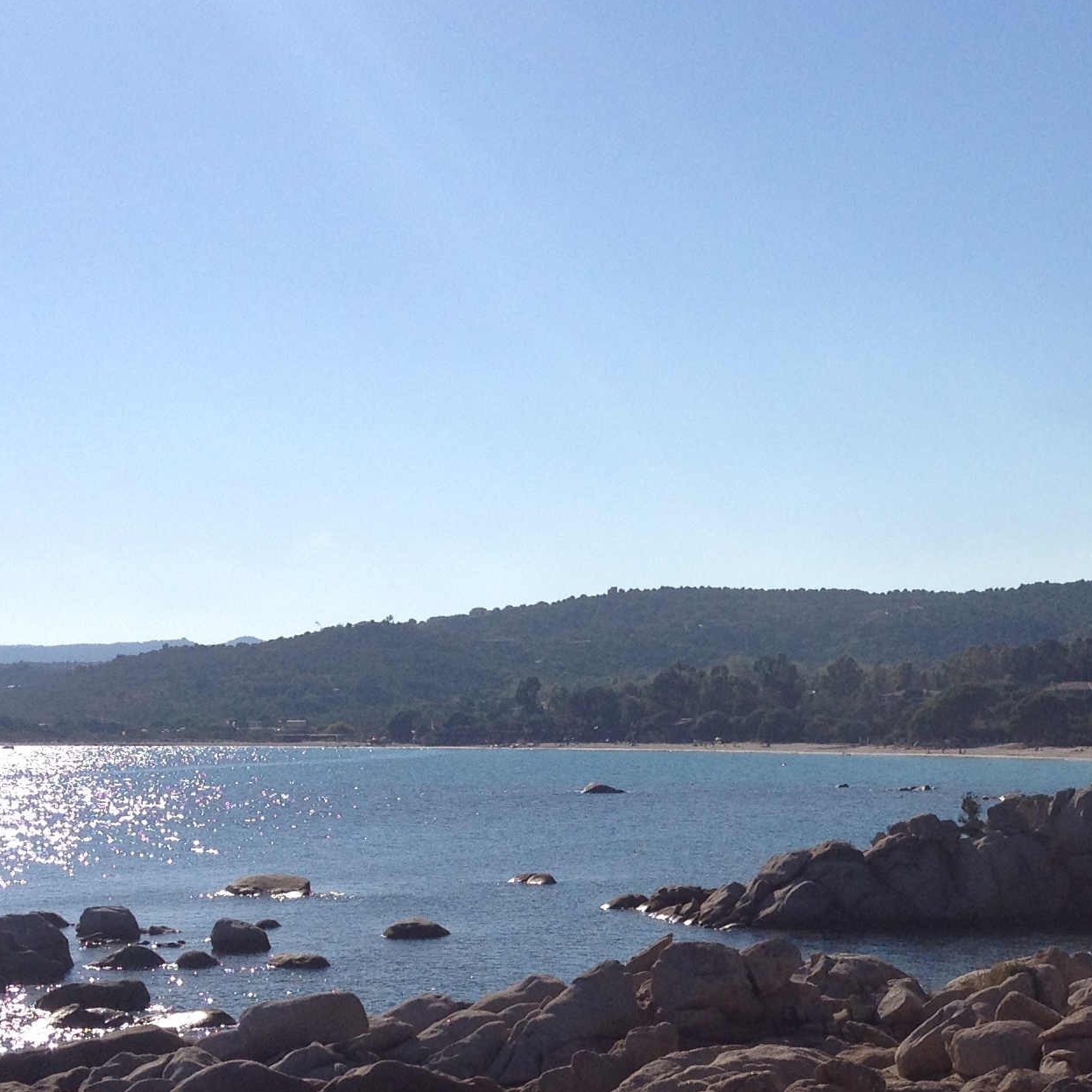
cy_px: 900
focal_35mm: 81
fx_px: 2891
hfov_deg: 21.0
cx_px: 941
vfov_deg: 21.1
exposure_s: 1/3690
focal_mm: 4.28
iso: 64
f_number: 2.4
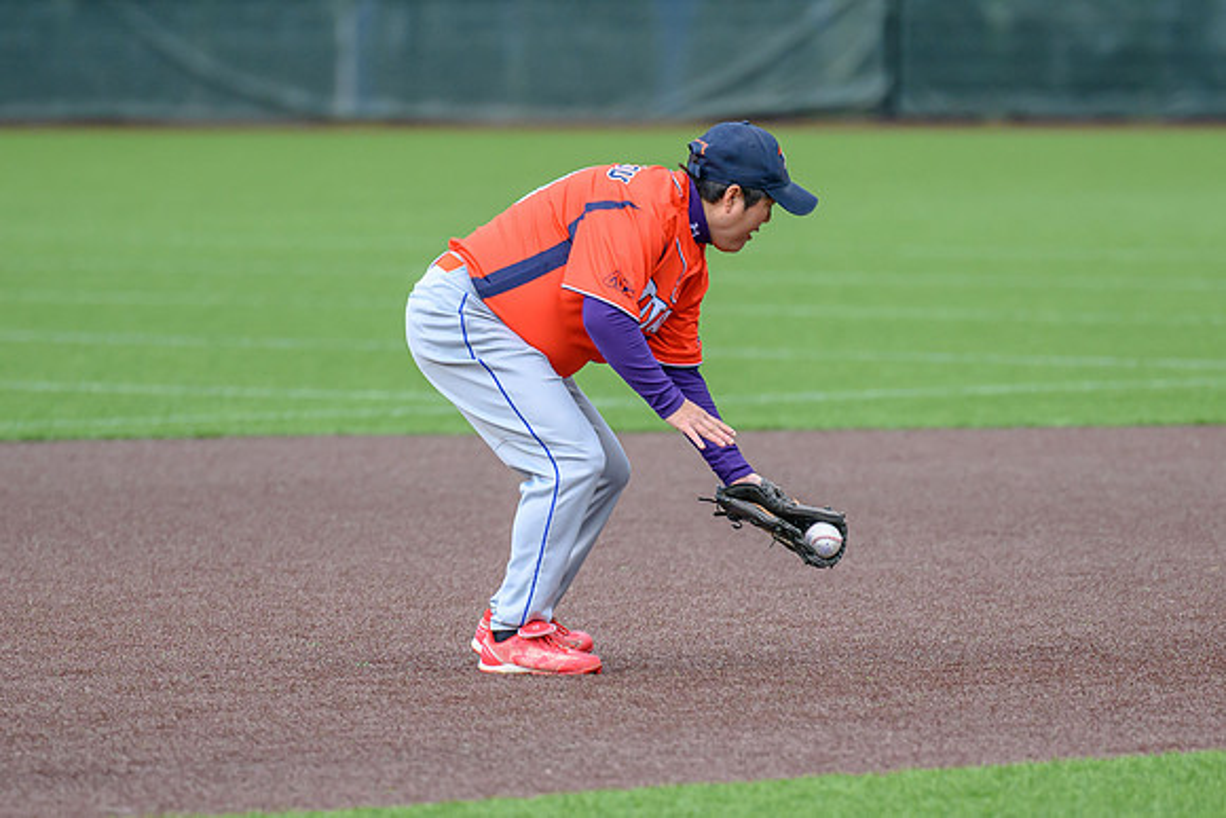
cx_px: 691
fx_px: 15135
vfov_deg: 3.1
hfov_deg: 4.6
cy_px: 663
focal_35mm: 444
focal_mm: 200
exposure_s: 1/2000
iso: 450
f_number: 2.8
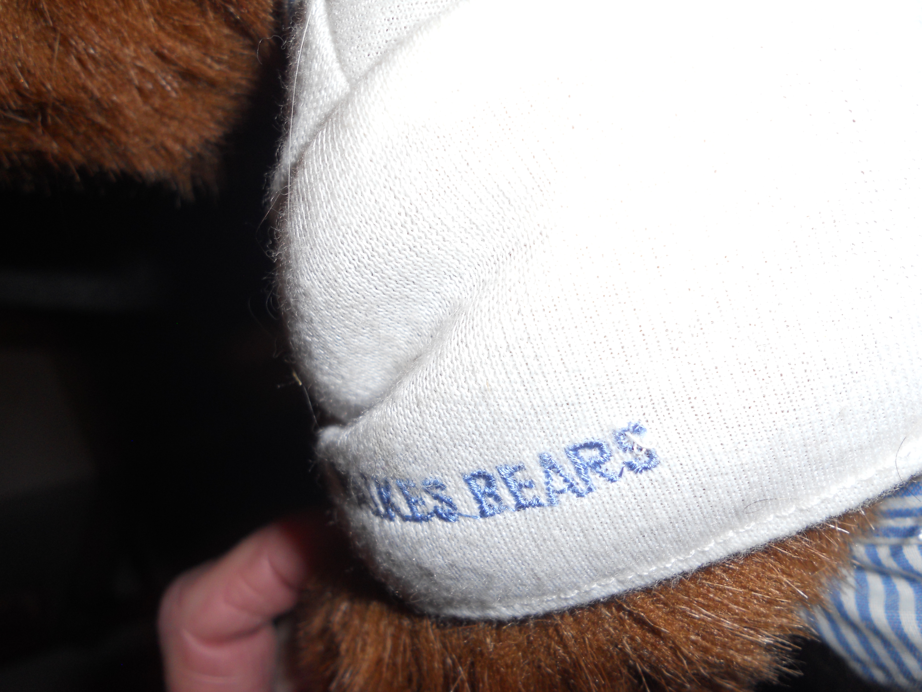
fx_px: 852
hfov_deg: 56.8
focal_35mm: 32
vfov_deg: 44.2
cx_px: 461
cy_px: 346
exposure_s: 1/25
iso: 80
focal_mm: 5.8
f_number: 8.8
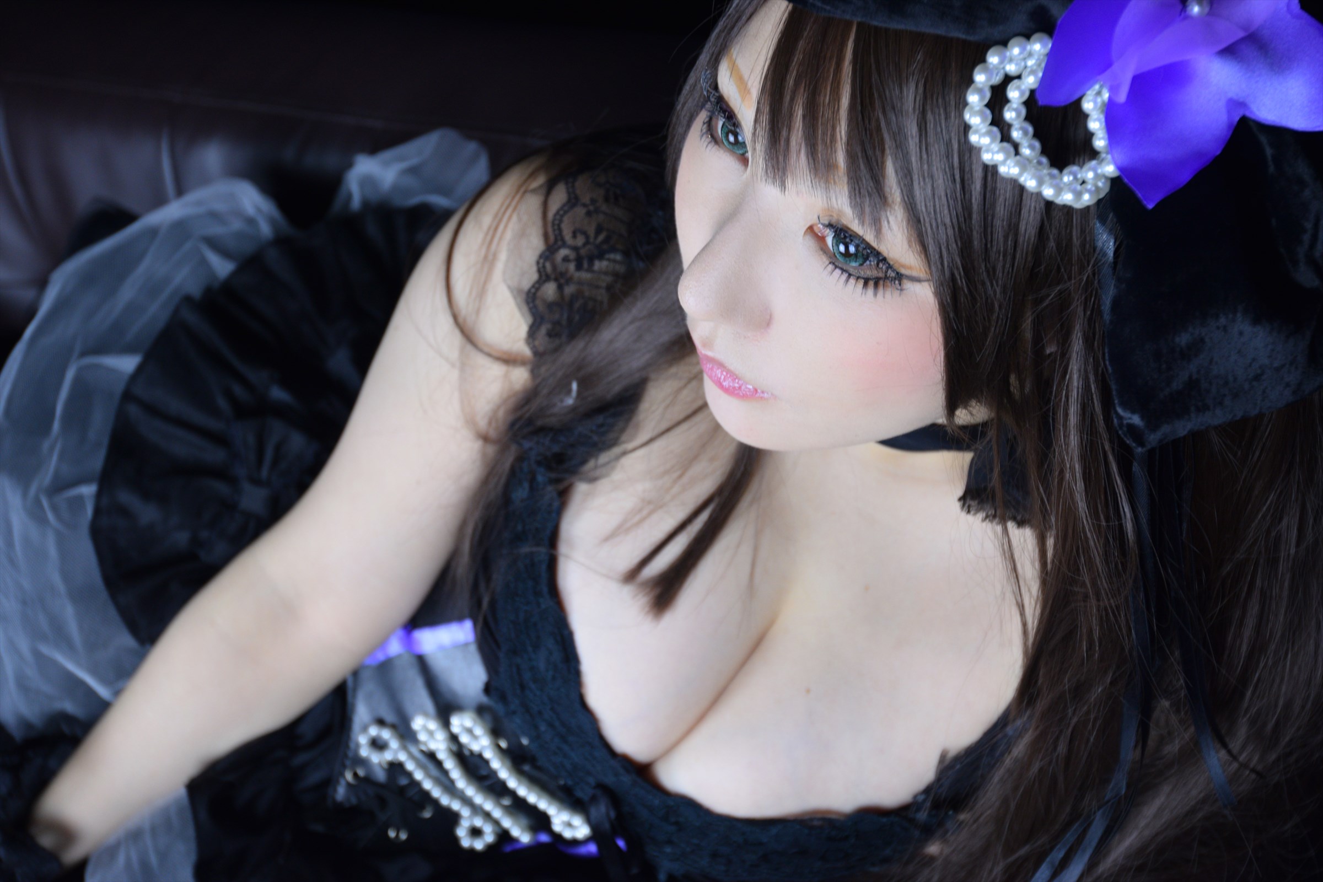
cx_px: 662
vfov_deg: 25.8
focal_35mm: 52
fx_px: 1929
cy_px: 441
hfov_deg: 37.9
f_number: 4
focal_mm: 35
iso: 400
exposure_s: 1/30
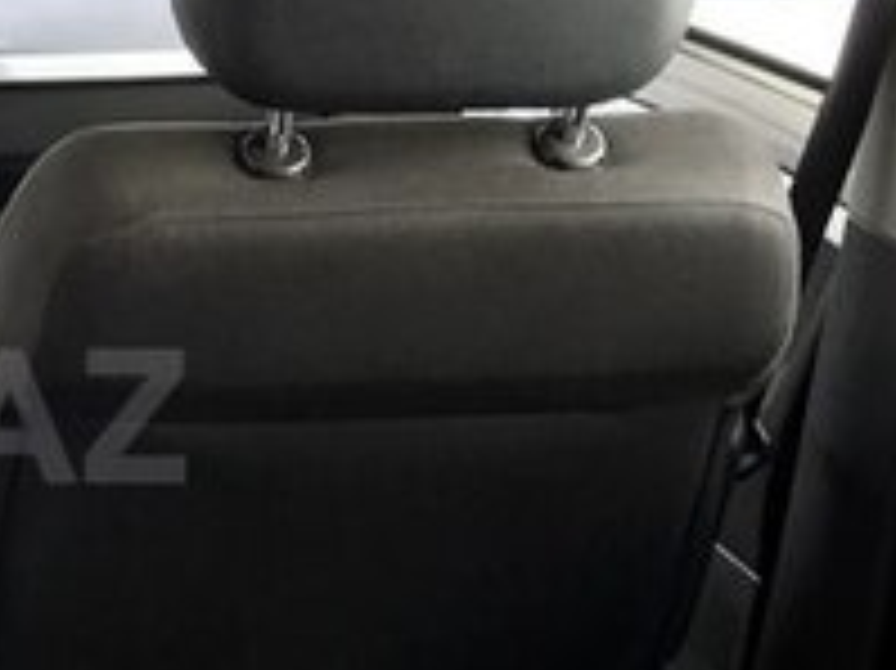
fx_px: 2406
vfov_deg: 15.9
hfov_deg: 19.4
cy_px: 416
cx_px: -275
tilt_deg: -20.7
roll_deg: -0.7
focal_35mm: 93
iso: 40
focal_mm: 3.99
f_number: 1.8
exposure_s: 1/90
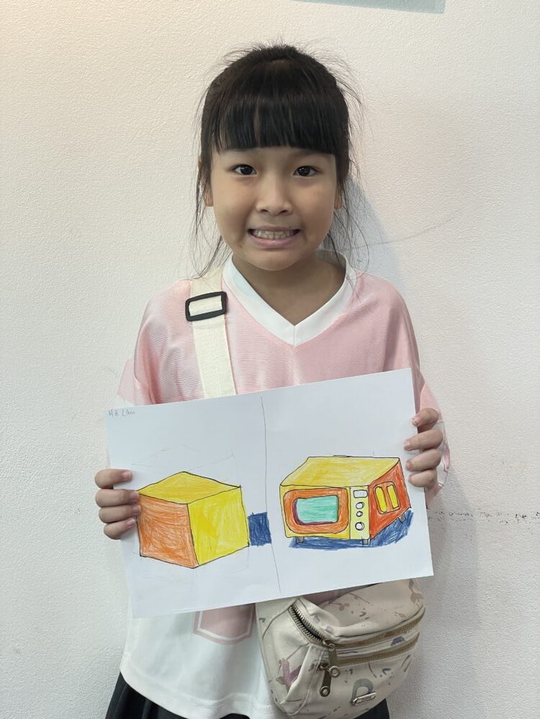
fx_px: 1082
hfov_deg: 28.0
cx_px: 270
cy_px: 360
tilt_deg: -6.8
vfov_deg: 36.8
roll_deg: -0.9
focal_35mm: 52
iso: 50
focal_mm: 6
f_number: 2
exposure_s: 1/100
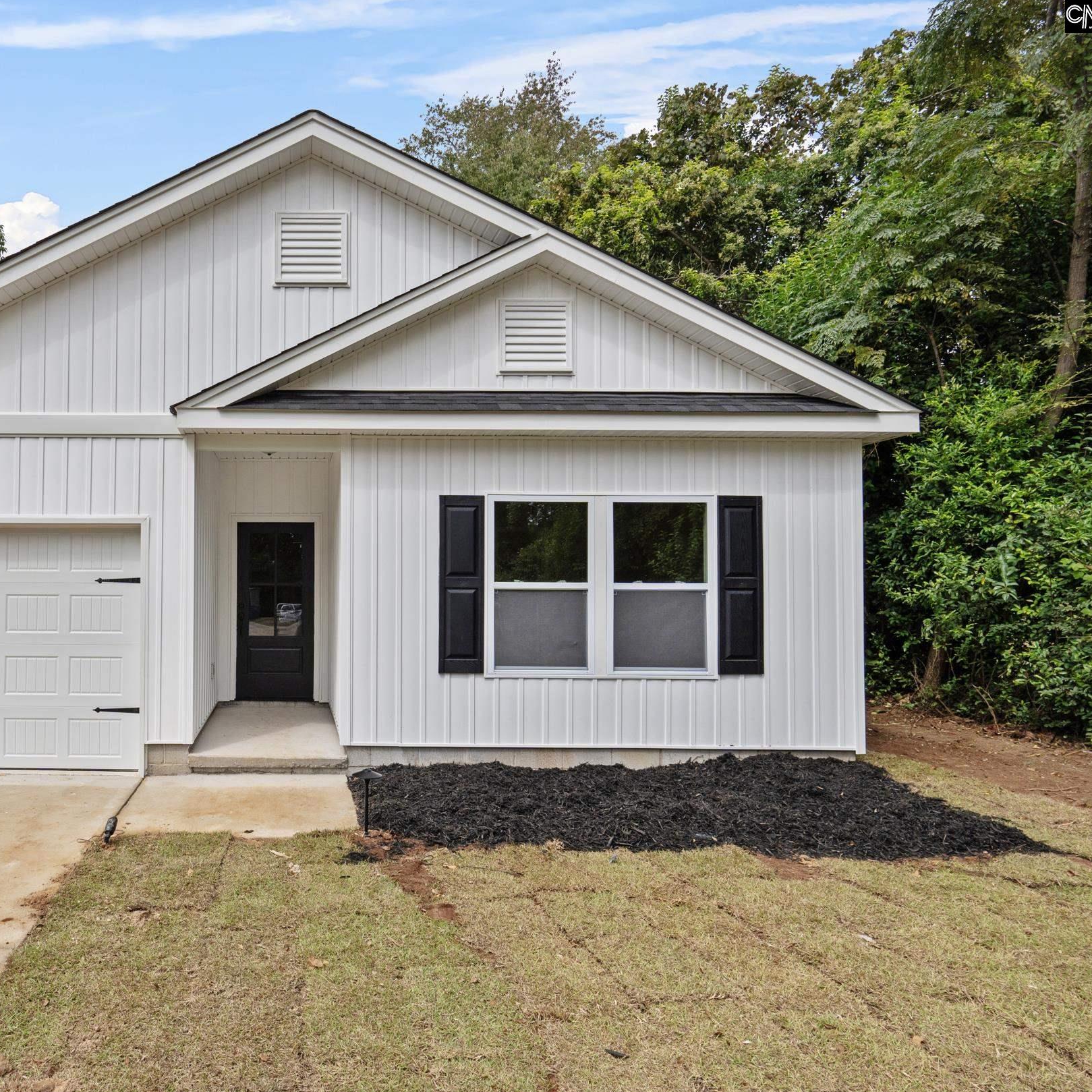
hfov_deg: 66.5
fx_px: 773
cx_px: 287
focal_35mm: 22
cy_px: 561
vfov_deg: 70.5
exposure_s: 1/800
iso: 200
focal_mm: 11
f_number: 6.3
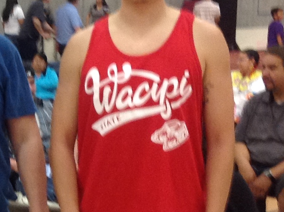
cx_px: -100
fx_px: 1114
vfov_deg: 10.8
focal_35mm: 136
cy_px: 195
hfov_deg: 13.9
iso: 125
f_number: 2.4
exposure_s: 1/15
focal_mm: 4.28
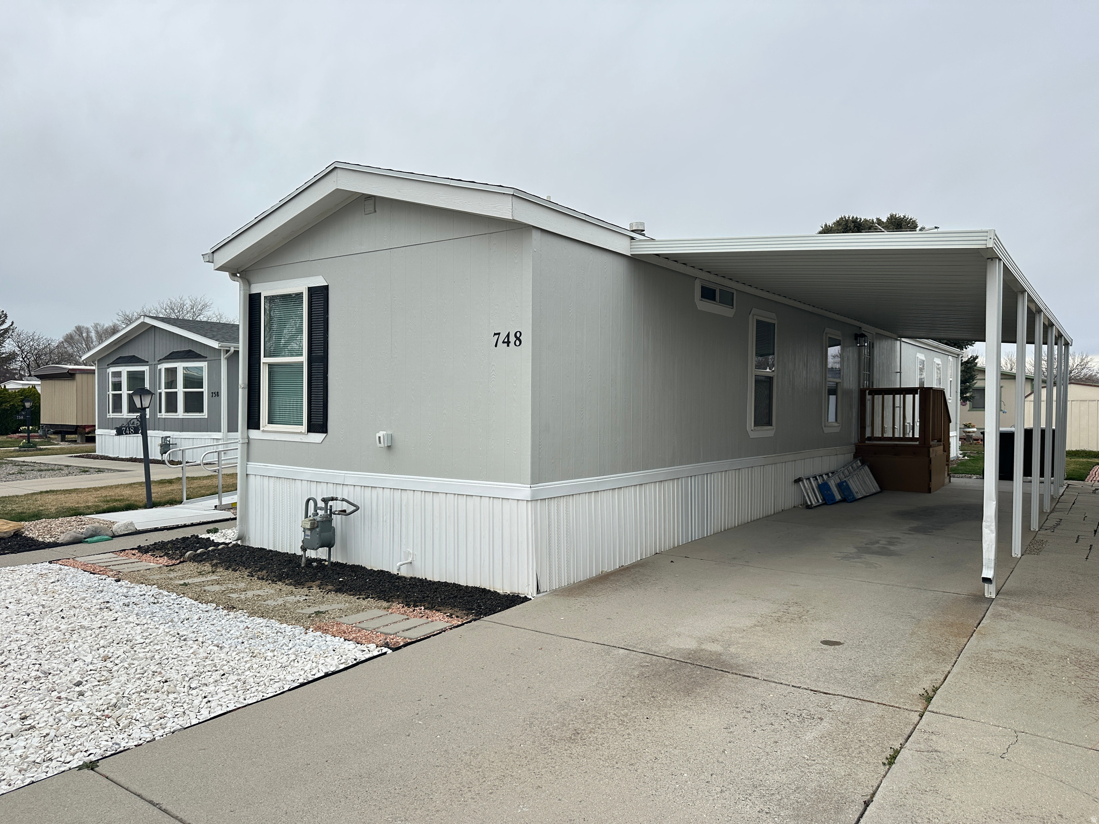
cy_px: 412
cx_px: 550
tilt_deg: -1.3
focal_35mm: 24
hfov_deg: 71.6
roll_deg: -1.1
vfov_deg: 56.8
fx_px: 762
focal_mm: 6.86
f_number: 1.78
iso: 80
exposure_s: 1/3058
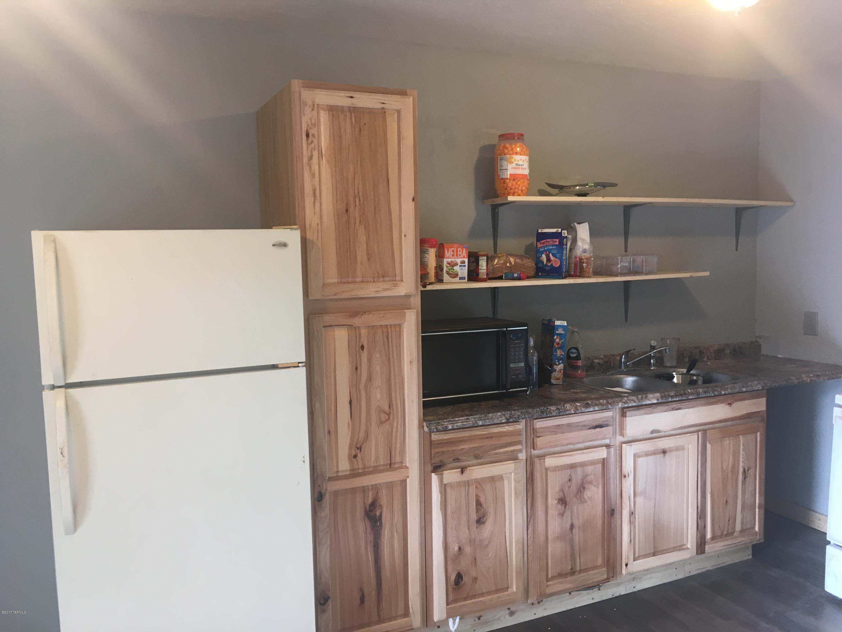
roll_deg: +0.7
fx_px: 705
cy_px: 316
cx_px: 421
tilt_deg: -6.9
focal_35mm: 29
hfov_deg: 61.7
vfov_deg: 48.2
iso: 64
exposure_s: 1/30
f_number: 2.2
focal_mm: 4.15
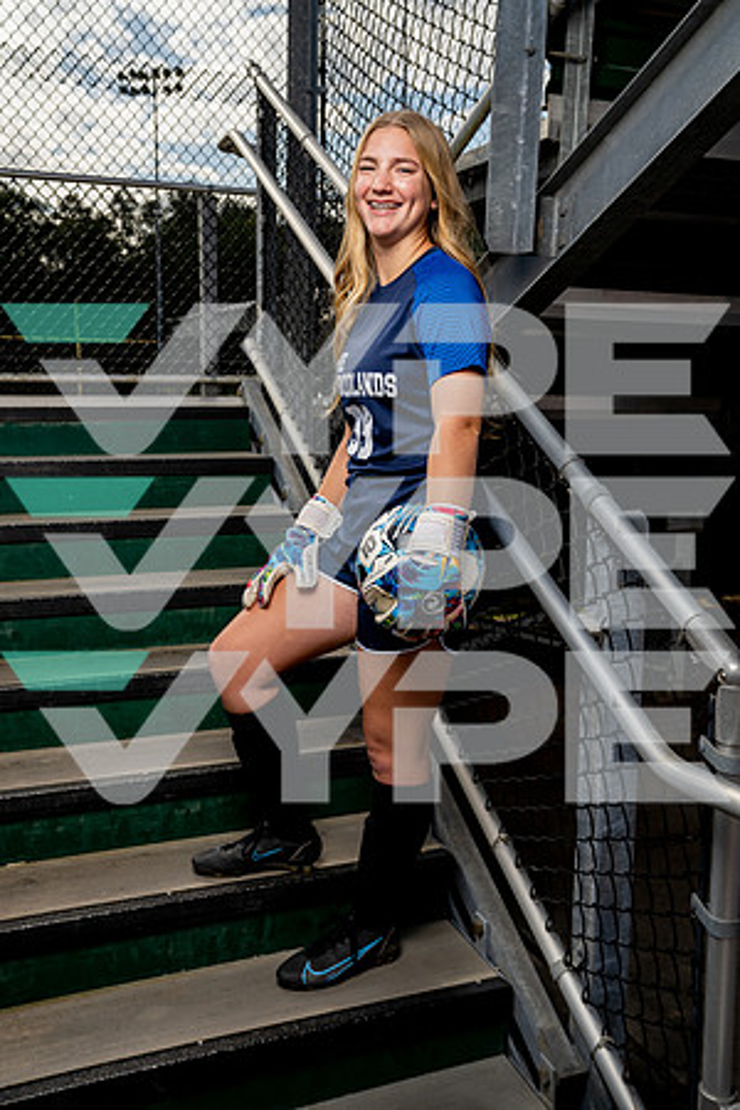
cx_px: 370
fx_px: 1079
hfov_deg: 37.9
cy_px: 555
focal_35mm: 35
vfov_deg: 54.4
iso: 100
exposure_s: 1/1000
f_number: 5
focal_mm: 35
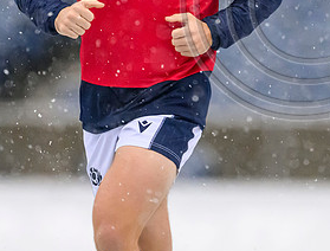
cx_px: 268
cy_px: 37
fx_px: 15249
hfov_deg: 1.2
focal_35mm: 1592
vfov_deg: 0.9
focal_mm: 560
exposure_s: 1/1250
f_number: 4
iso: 8000
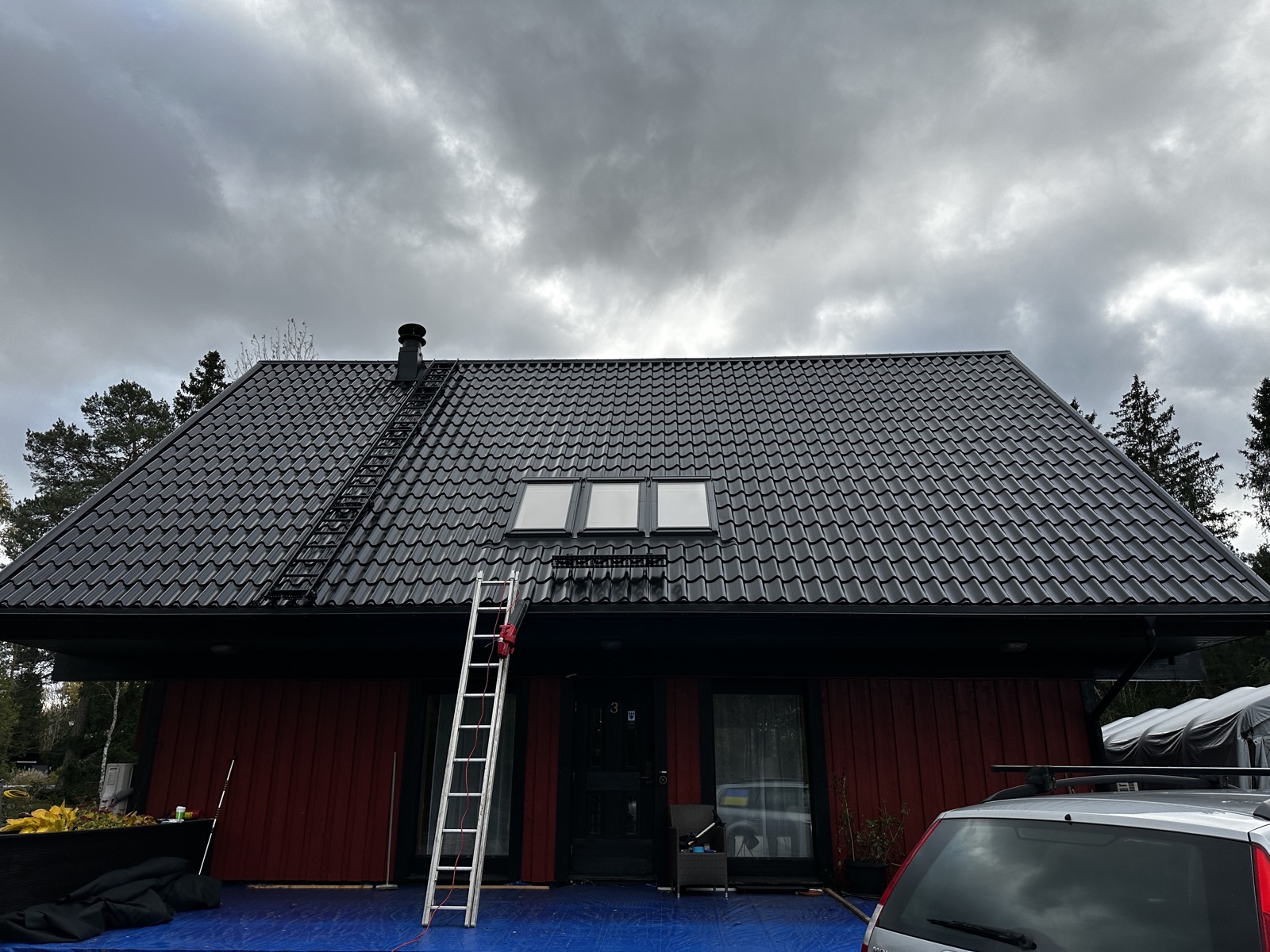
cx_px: 635
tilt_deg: +19.1
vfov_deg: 56.8
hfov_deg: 71.6
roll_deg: -0.7
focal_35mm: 24
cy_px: 476
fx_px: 881
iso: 80
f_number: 1.78
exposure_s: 1/2525
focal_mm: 6.86
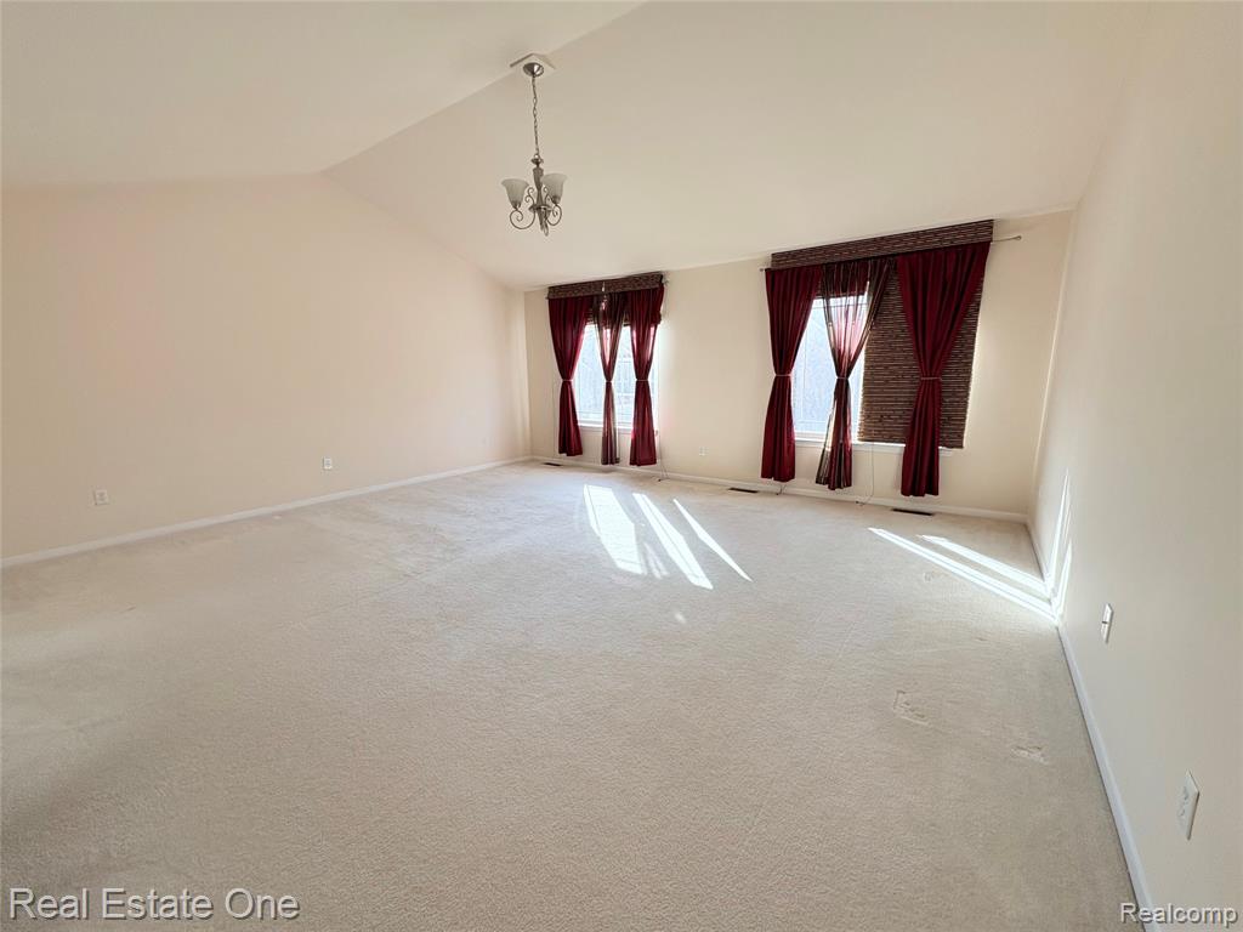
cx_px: 622
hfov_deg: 102.1
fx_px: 503
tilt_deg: -10.5
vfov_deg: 85.7
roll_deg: +0.7
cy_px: 466
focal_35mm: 14
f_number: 2.2
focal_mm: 2.22
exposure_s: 1/162
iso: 64
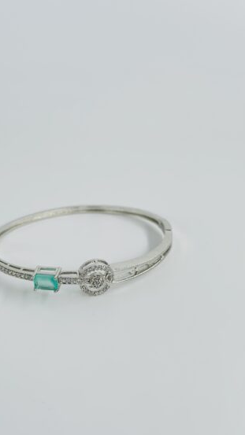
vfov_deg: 39.2
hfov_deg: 22.6
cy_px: 219
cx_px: 87
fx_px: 612
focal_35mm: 53
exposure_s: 1/1613
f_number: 1.78
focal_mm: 6.86
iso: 80
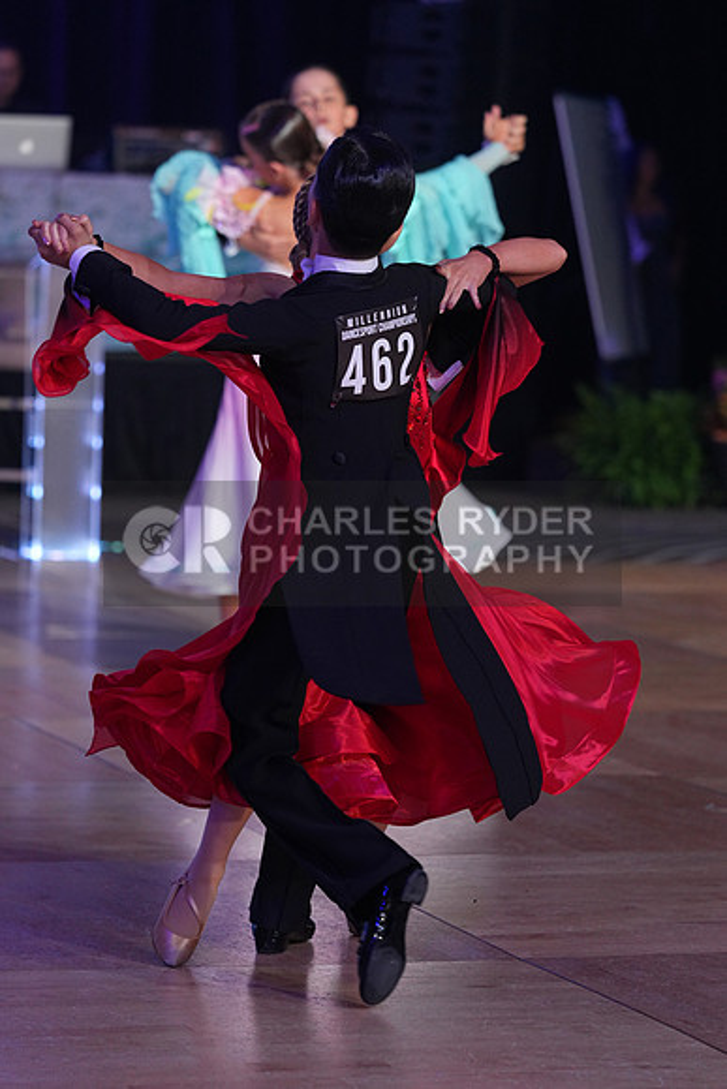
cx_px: 364
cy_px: 544
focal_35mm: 149
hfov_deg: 9.2
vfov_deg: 13.8
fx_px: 4510
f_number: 4
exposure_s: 1/400
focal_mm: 149
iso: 2000
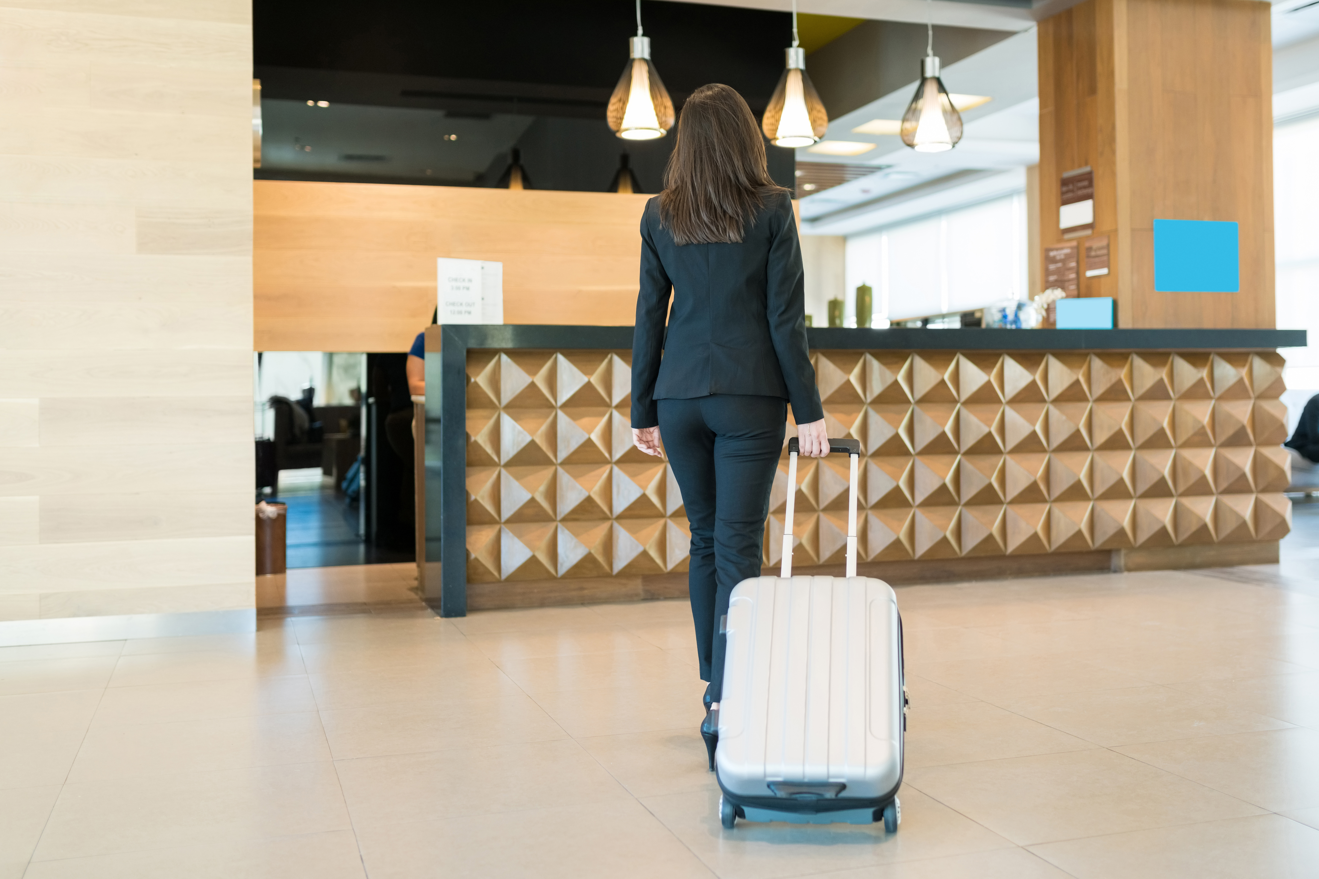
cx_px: 730
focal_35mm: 40
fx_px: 1466
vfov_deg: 33.4
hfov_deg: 48.4
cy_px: 381
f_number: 1.8
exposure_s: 1/100
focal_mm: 35
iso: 500
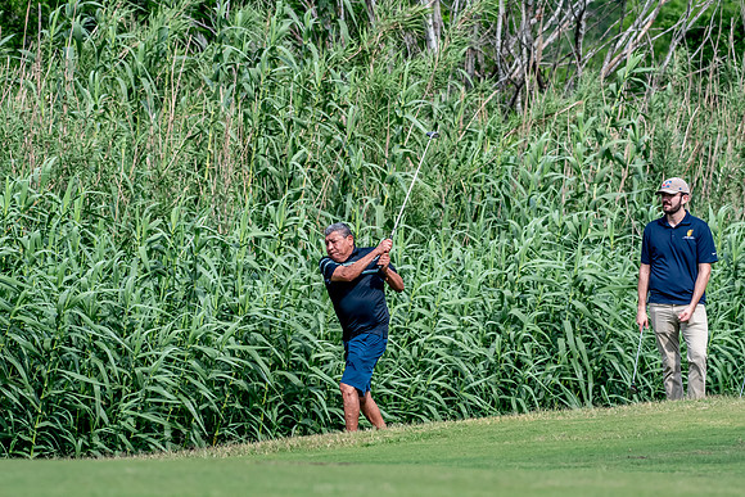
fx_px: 6520
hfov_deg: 6.5
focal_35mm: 315
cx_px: 372
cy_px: 248
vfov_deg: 4.4
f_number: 5.6
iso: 1000
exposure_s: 1/2000
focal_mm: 210
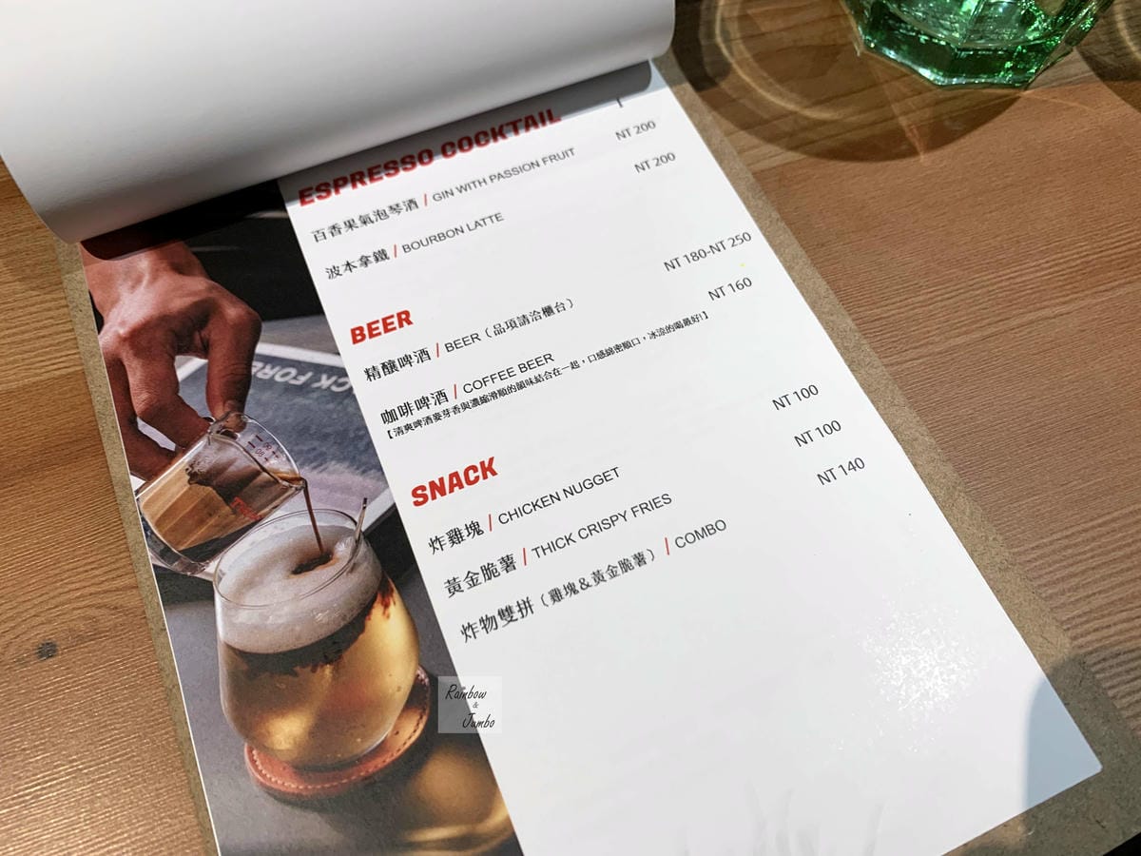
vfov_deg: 53.1
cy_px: 428
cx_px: 570
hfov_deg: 67.3
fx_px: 857
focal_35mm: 26
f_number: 1.8
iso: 64
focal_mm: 4.25
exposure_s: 1/60
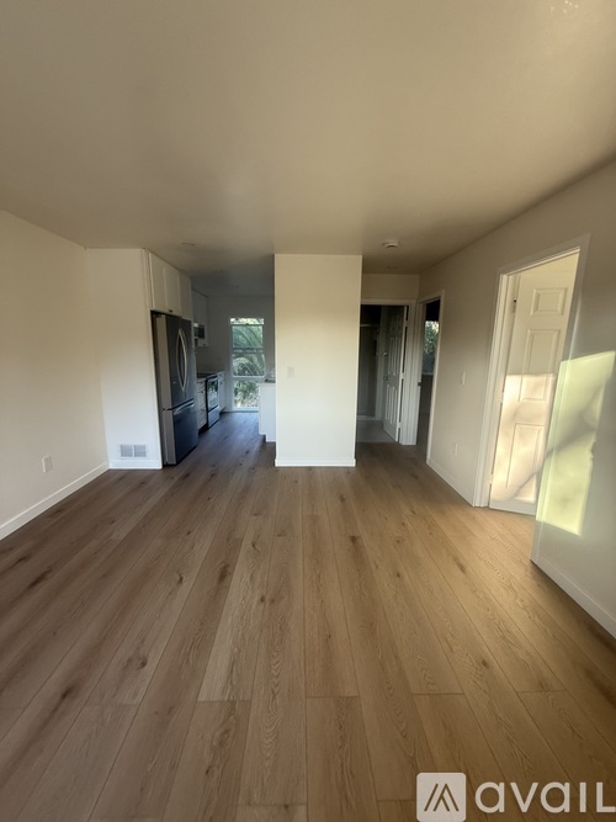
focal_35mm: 14
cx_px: 308
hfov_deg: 85.7
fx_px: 332
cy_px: 411
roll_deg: +0.2
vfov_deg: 102.1
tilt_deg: -12.5
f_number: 2.2
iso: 250
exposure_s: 1/99
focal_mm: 2.22
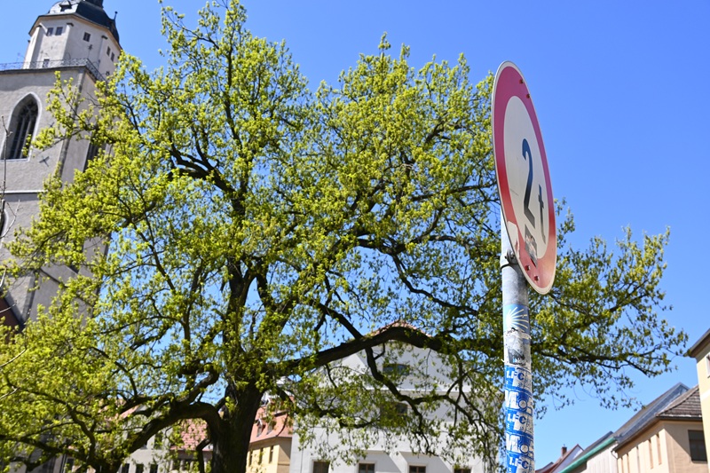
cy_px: 236
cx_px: 355
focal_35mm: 38
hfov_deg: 50.4
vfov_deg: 34.8
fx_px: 754
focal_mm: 25.5
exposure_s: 1/320
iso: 100
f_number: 6.3
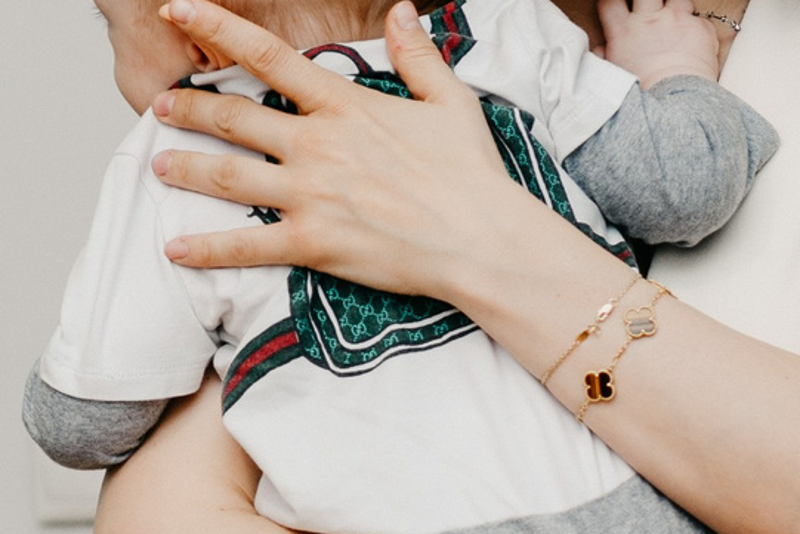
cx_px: 237
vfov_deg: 5.2
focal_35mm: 265
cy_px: 300
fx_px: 5890
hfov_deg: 7.8
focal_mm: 56
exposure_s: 1/160
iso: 160
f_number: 3.2
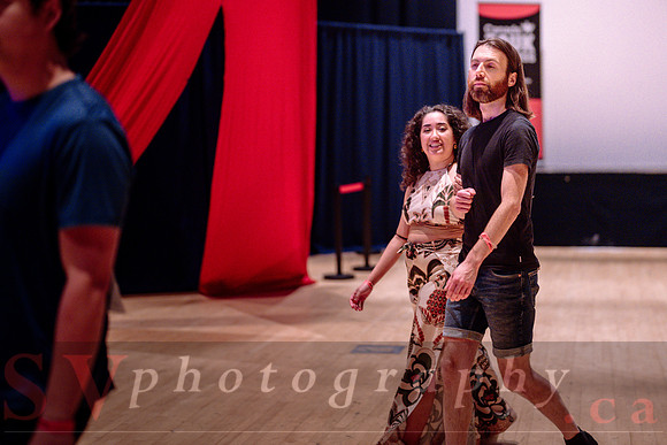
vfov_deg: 20.9
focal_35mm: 65
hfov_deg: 30.8
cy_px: 156
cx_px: 433
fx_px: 1203
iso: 1600
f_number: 1.2
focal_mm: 50
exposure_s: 1/250
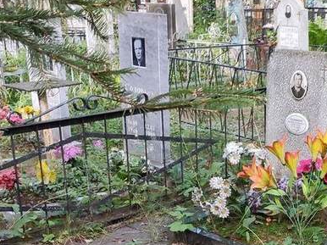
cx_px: 256
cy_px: 214
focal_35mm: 69
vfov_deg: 20.9
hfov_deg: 27.7
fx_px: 651
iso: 218
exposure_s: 1/50
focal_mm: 4.77
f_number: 1.75
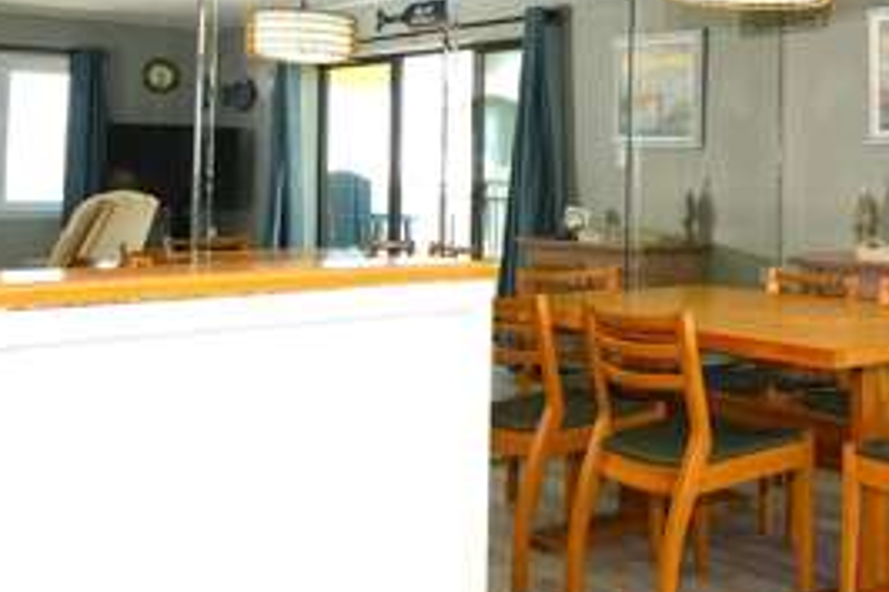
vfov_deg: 27.2
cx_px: 836
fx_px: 1209
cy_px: 159
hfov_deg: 37.2
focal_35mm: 49
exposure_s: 1/125
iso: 400
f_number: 7.1
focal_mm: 11.5
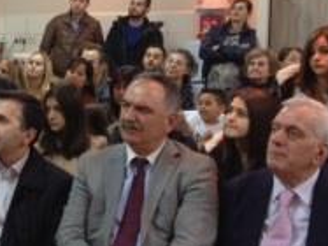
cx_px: -19
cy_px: 102
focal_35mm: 84
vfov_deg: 17.5
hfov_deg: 22.2
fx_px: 795
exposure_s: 1/20
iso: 125
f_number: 2.4
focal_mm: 4.28
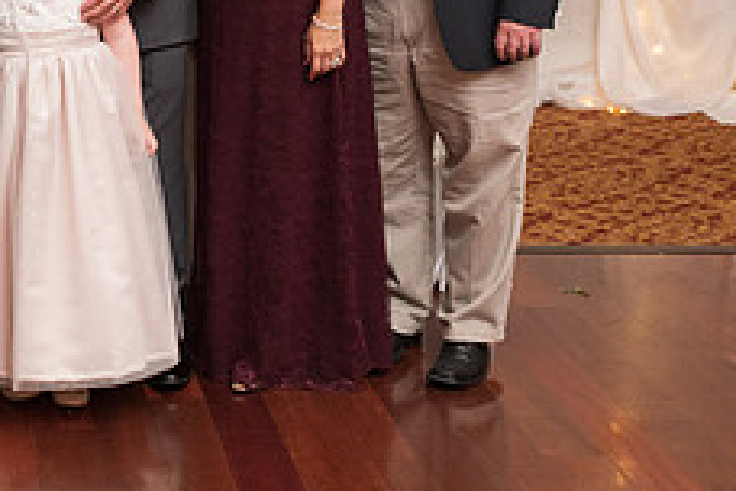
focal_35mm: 93
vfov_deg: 14.3
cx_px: -72
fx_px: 1901
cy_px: -87
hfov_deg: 20.9
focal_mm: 32
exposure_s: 1/125
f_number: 2.8
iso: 640
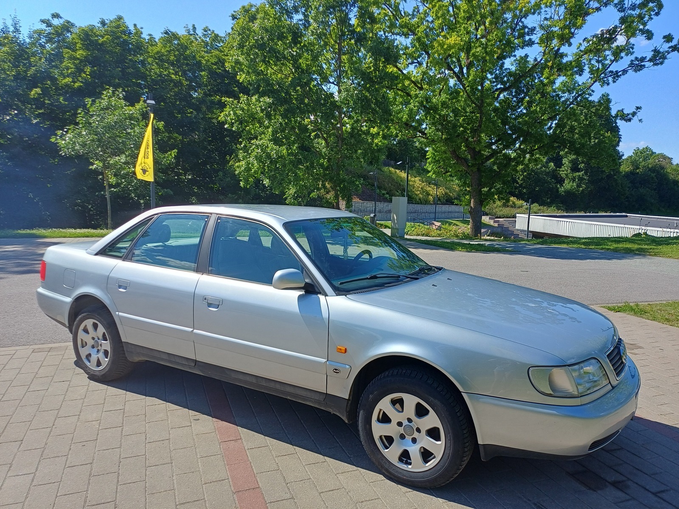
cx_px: 340
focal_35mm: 25
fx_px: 490
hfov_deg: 69.4
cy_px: 254
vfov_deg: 54.9
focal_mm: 4.65
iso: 50
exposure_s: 1/898
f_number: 1.8
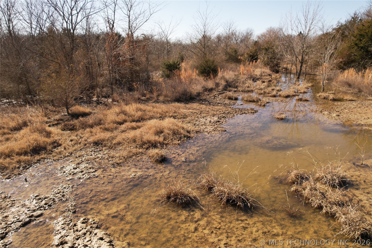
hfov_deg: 78.6
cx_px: 186
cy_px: 124
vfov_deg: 57.2
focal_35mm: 22
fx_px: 227
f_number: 2.8
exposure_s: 1/1500
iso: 200
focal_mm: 8.38
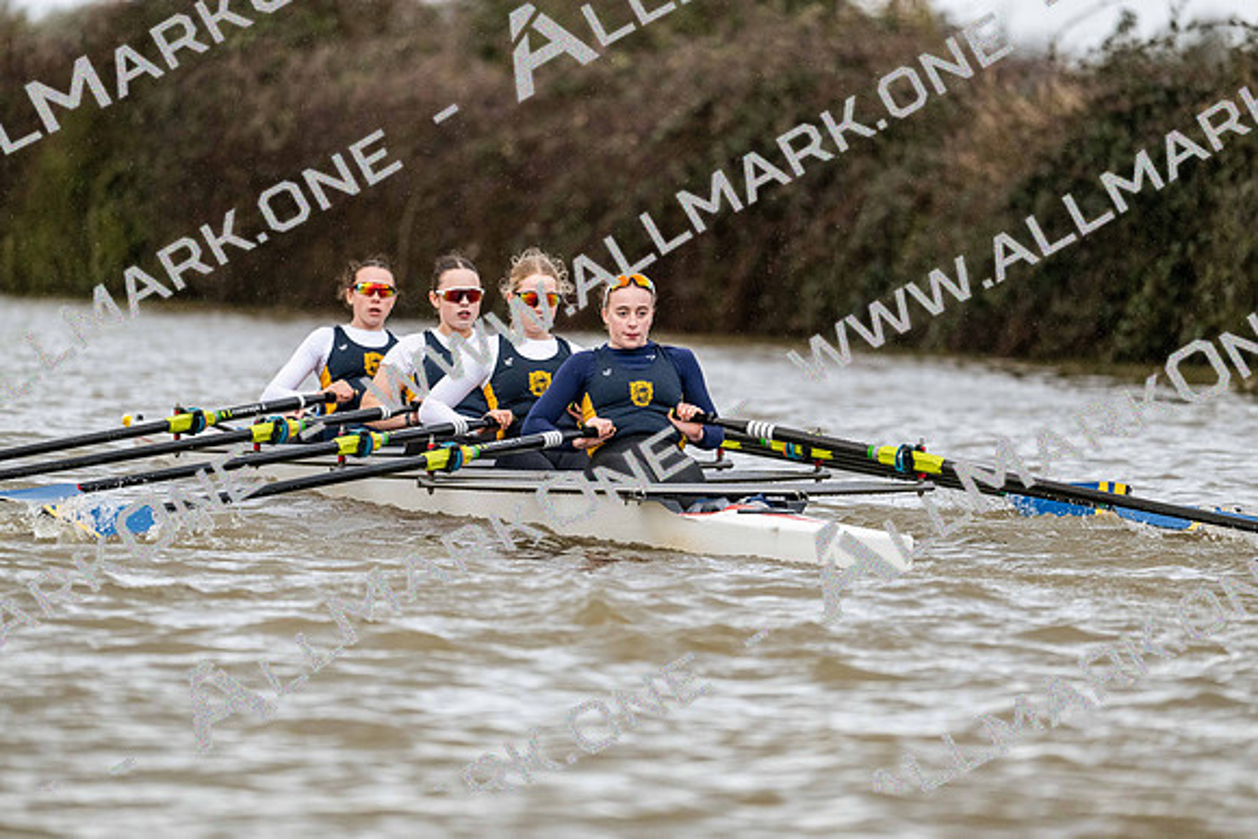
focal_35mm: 400
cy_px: 420
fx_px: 13980
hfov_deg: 5.2
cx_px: 629
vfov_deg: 3.4
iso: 2800
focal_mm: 400
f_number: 4.5
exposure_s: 1/1600
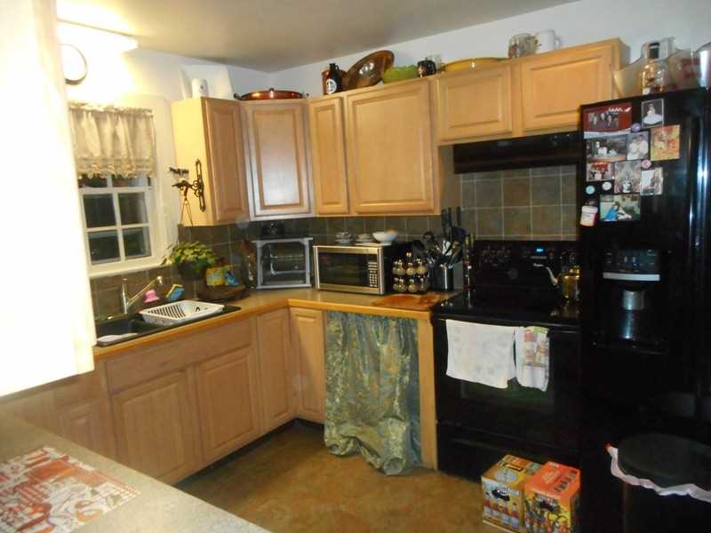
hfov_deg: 69.4
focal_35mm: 25
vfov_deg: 54.9
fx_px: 513
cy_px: 266
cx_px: 356
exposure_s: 1/25
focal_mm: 4.5
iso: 720
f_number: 3.7
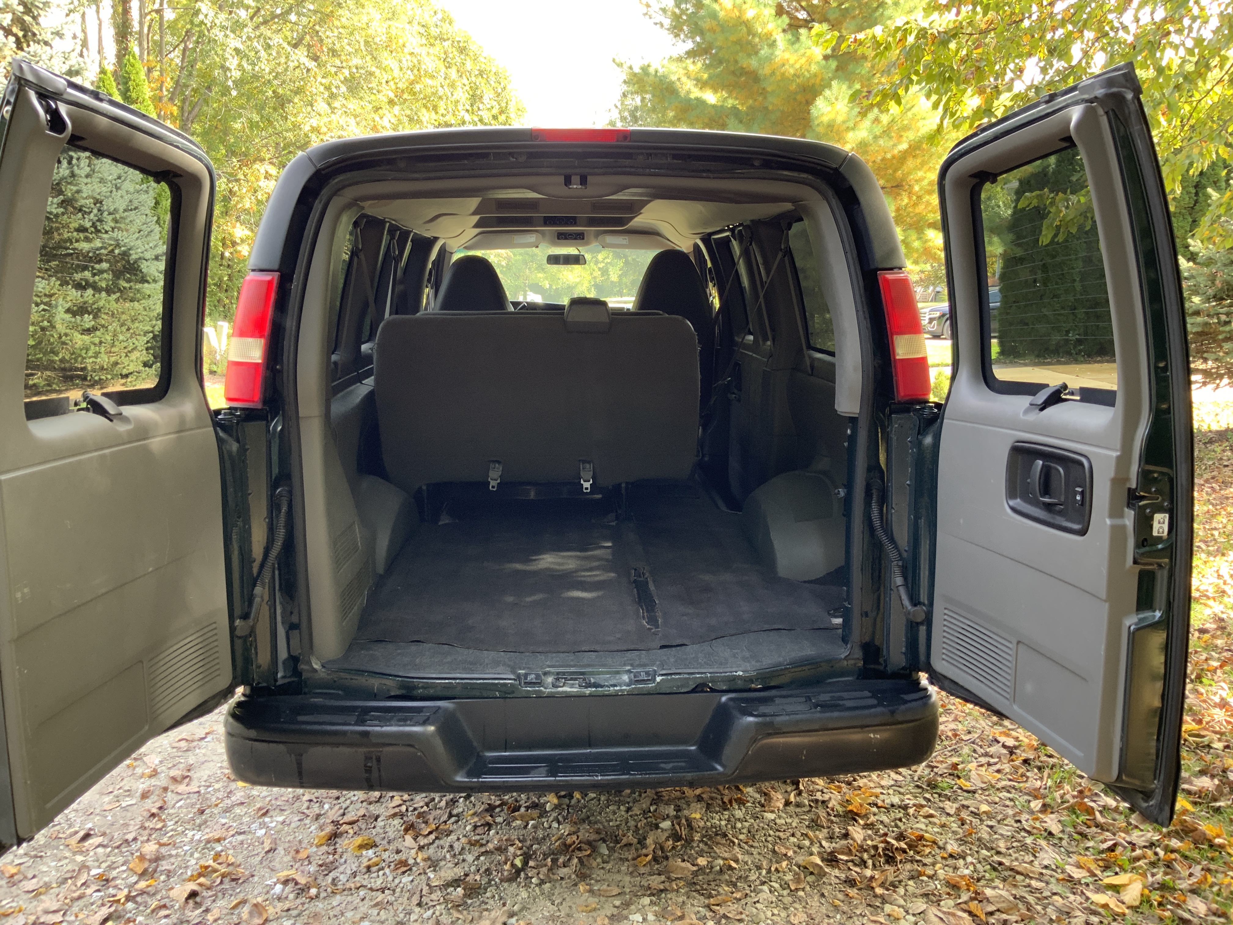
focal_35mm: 29
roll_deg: -1.7
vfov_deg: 48.2
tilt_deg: -10.9
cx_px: 616
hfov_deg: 61.7
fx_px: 1033
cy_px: 462
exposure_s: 1/106
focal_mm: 3
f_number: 1.8
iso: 64
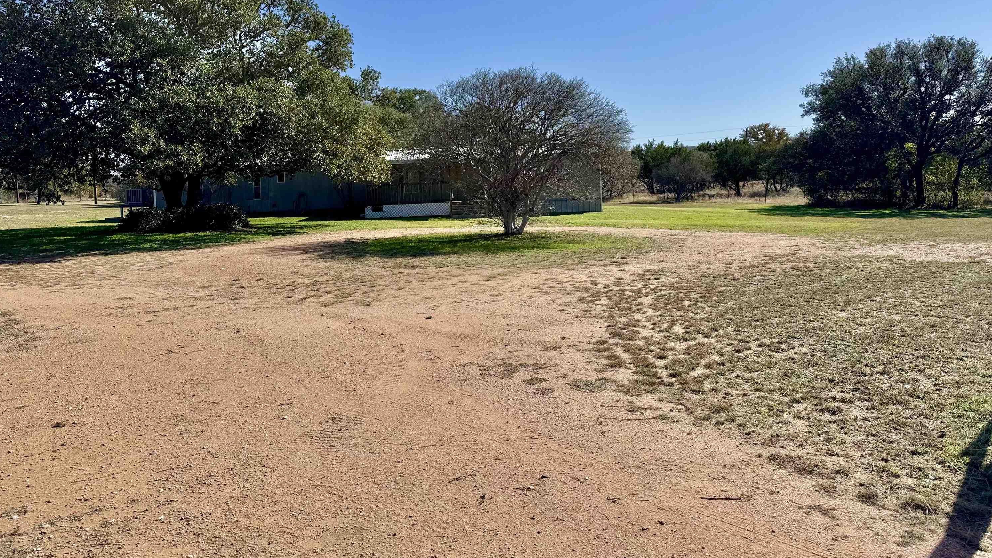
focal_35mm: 27
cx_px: 504
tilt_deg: -0.6
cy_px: 185
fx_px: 710
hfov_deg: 69.9
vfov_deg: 42.3
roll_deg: +1.9
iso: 80
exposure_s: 1/7092
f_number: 1.78
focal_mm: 6.76
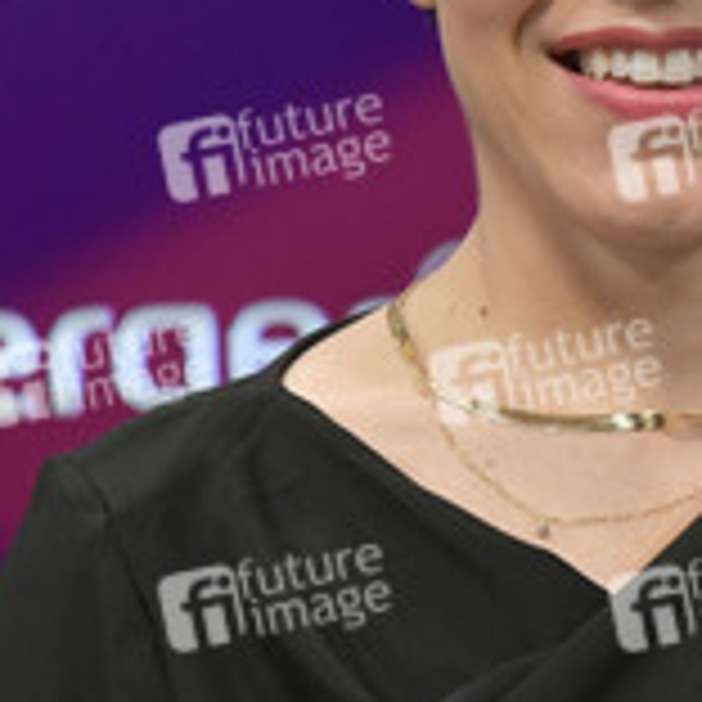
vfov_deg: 13.5
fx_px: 2937
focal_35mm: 128
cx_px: 605
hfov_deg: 13.5
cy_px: 36
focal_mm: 52
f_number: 6.3
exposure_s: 1/200
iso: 2500
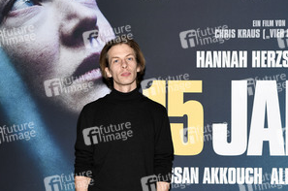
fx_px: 583
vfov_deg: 18.6
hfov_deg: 27.7
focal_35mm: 73
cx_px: 179
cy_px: 110
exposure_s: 1/2500
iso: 640
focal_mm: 48
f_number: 4
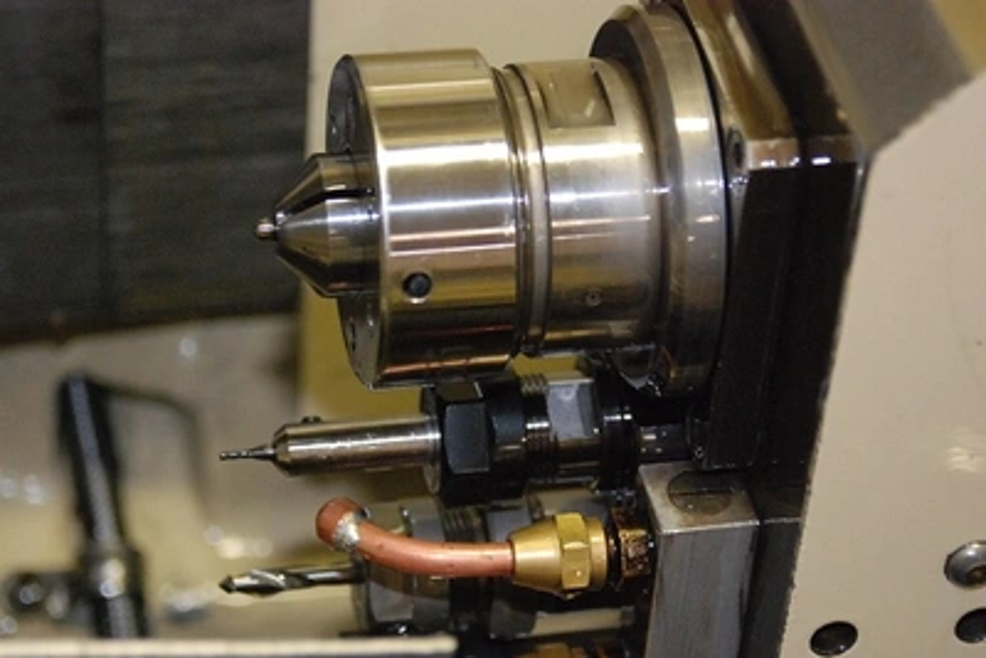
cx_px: 493
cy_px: 329
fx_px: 3288
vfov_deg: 11.4
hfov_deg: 17.1
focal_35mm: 120
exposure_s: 1/60
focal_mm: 80
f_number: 5.6
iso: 1600
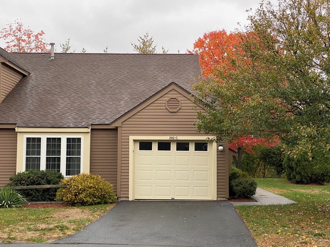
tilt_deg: +2.7
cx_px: 165
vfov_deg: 28.0
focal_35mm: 52
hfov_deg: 36.8
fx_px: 495
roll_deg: -1.4
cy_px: 124
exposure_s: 1/149
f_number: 2
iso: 20
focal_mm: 6
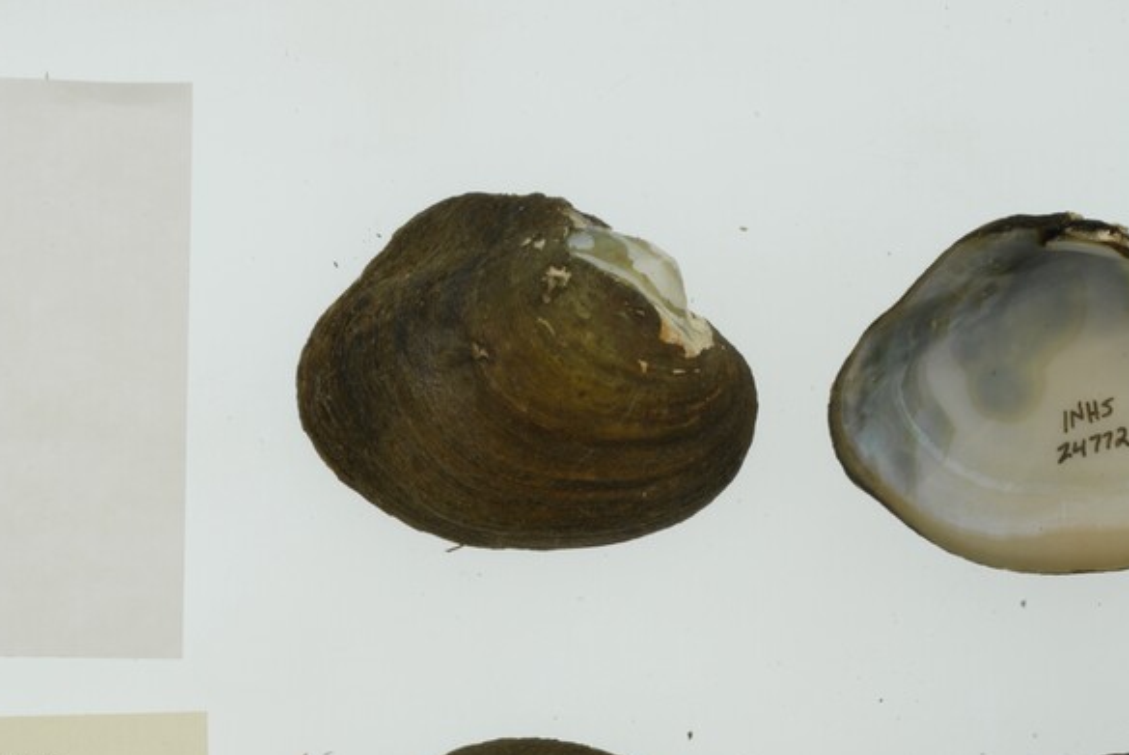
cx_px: 455
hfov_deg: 16.6
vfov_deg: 11.1
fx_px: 3860
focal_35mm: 123
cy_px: 721
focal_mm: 60
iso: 100
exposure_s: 1/10
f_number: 32
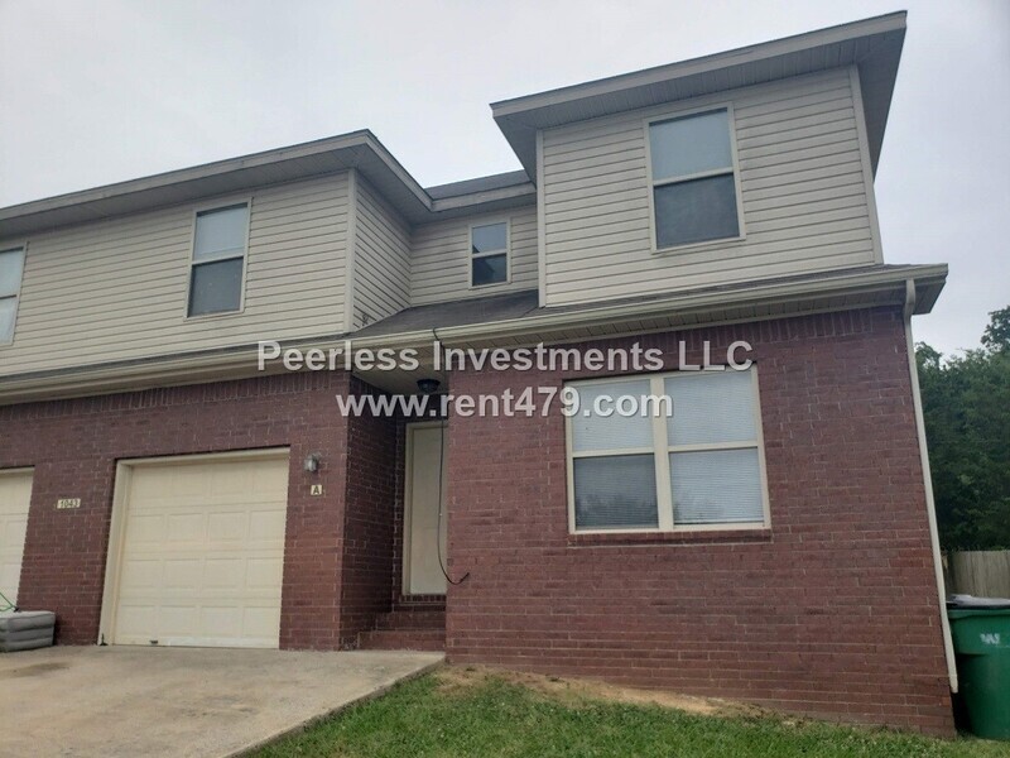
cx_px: 505
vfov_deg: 53.1
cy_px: 379
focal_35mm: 26
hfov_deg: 67.3
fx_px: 759
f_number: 2.4
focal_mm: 4.3
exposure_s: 1/292
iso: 50
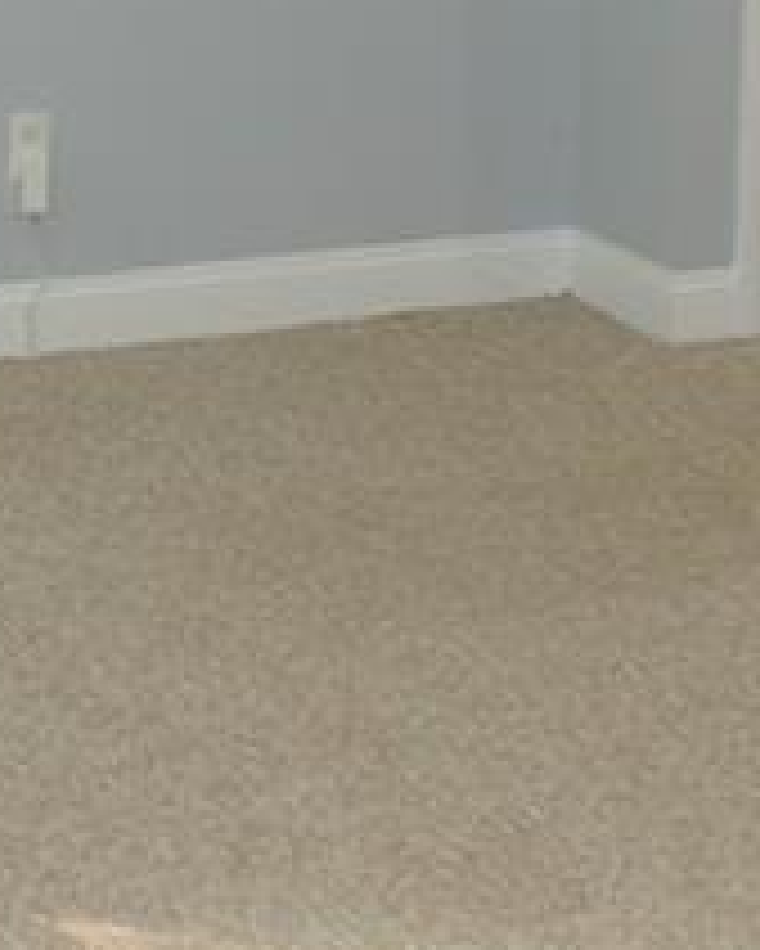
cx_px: 508
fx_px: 3456
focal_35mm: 123
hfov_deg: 12.5
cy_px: 72
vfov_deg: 15.4
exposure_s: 1/60
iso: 450
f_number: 2.8
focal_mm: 10
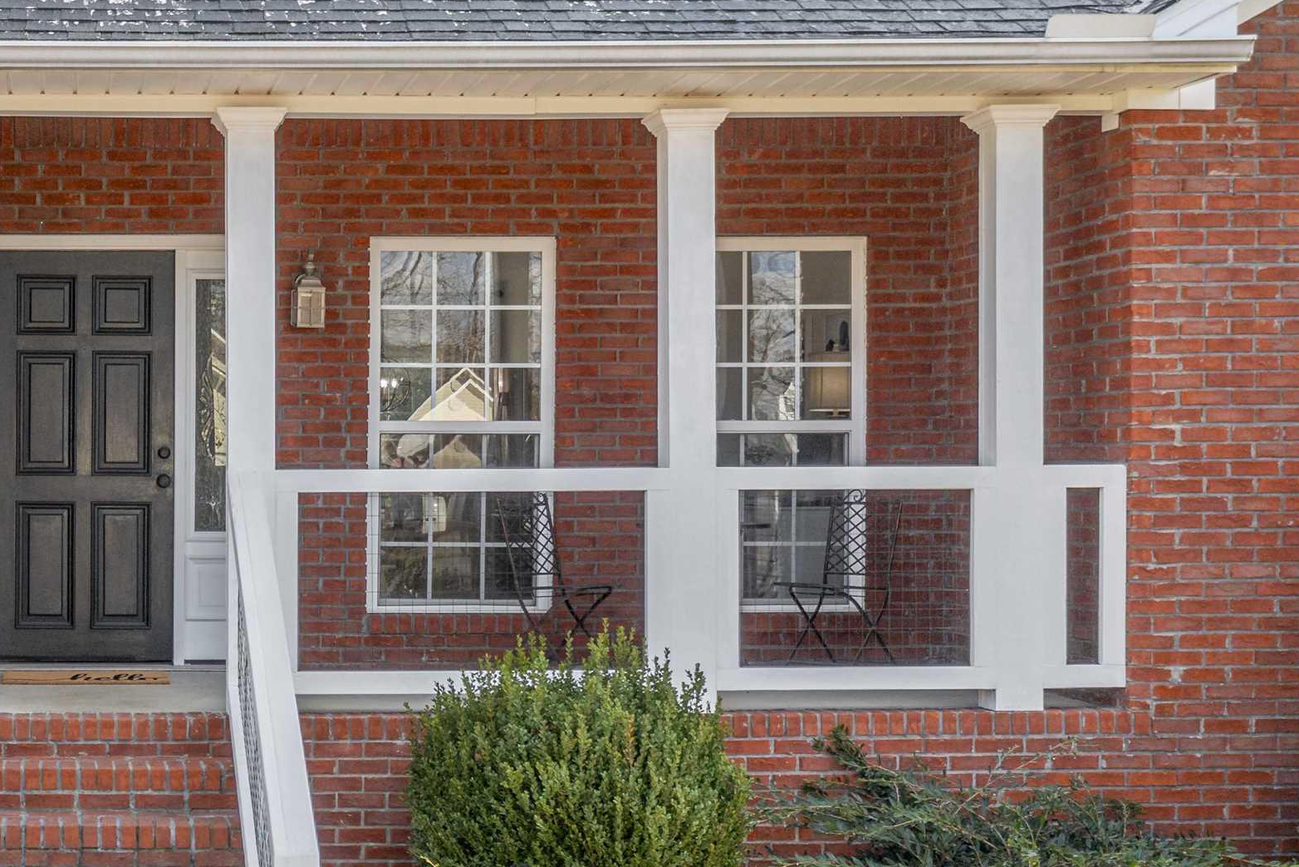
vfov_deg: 24.6
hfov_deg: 33.9
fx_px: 1985
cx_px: 86
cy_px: 495
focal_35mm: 55
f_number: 3.5
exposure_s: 1/160
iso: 100
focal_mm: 10.26
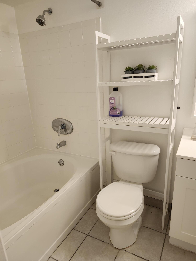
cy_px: 130
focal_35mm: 23
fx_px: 174
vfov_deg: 73.9
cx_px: 98
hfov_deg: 58.9
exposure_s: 1/120
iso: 125
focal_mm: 5.54
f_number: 1.8
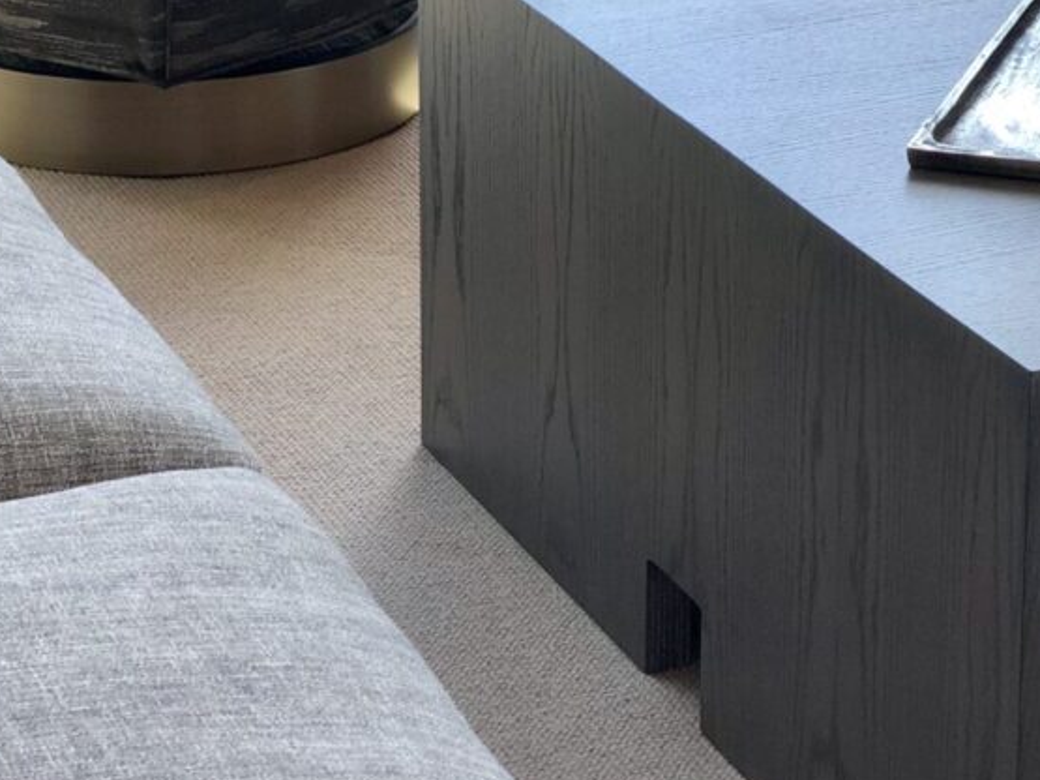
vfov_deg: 10.8
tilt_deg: -15.3
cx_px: 963
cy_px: -131
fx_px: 4055
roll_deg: -2.6
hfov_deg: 14.4
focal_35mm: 135
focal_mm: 6
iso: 20
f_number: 2.4
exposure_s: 1/60
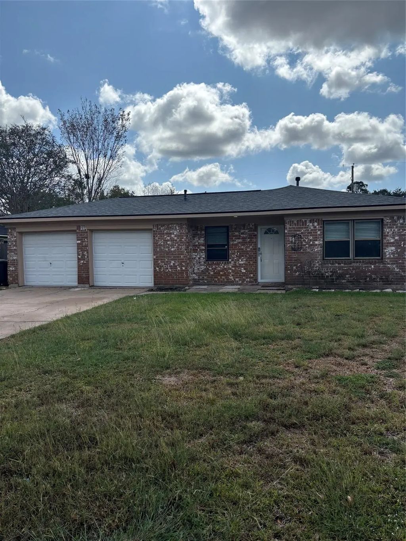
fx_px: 407
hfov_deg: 53.1
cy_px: 270
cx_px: 203
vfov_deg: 67.3
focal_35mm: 26
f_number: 1.6
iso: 50
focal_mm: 5.96
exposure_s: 1/5618
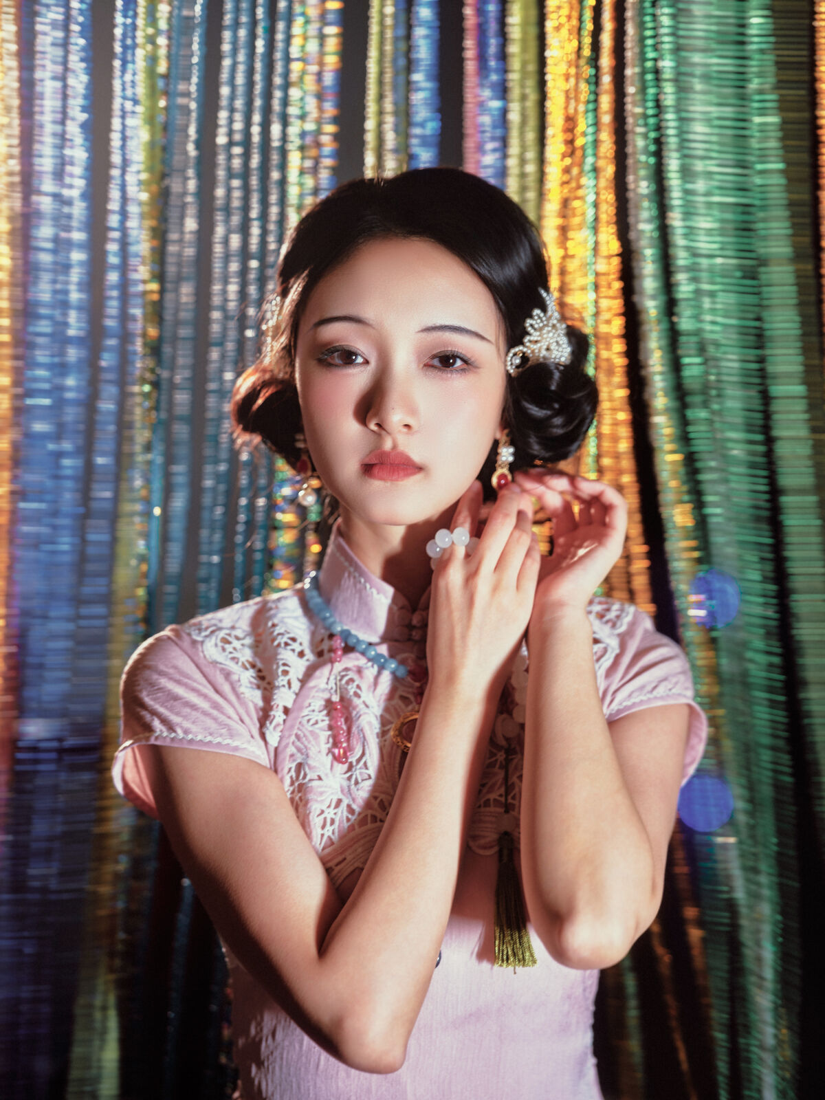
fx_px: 2765
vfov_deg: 22.5
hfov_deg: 17.0
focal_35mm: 87
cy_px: 550
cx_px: 412
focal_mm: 110
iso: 160
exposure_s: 1/20
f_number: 2.8
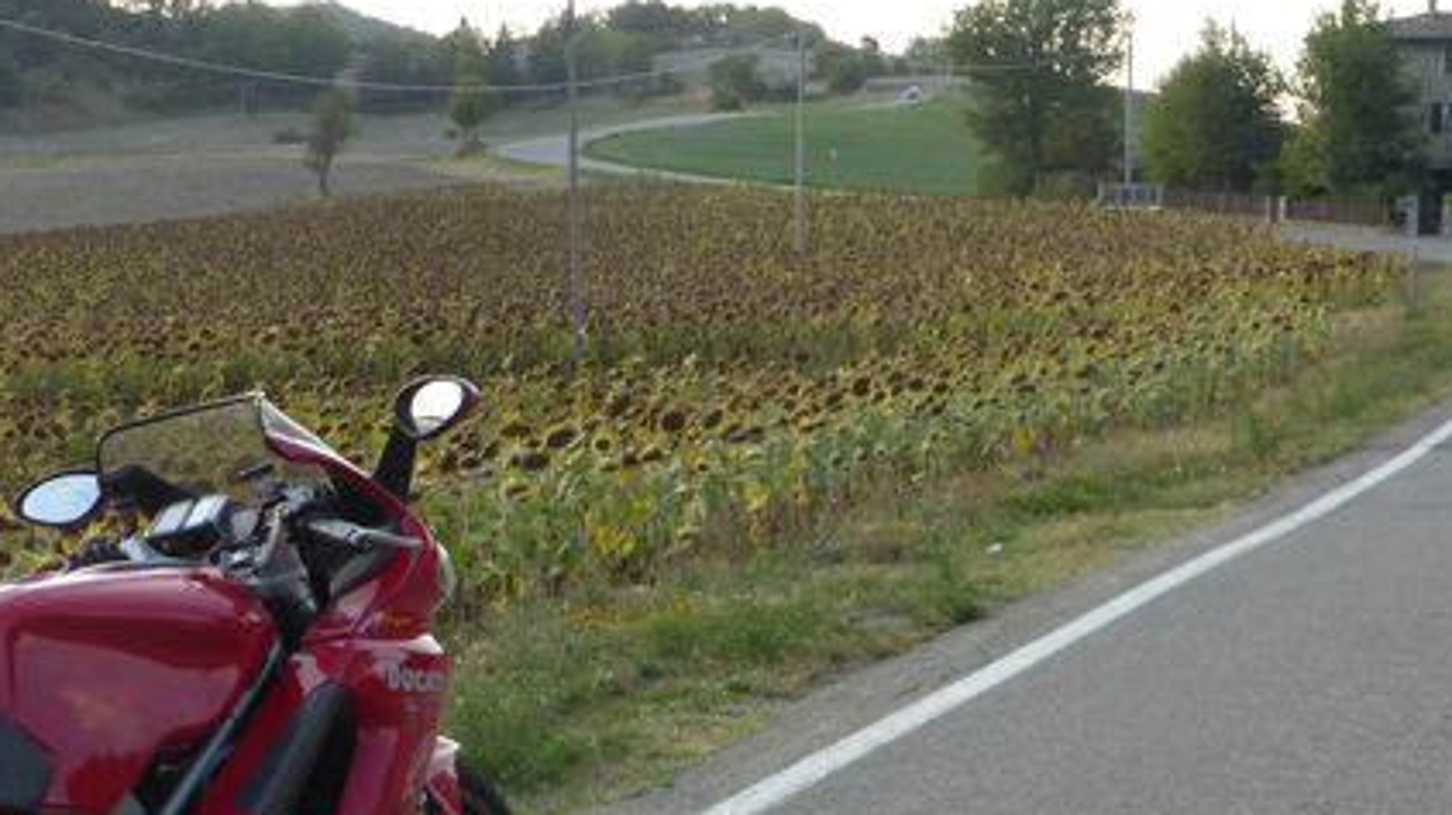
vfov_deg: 18.8
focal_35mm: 64
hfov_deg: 32.8
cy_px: 457
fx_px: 2463
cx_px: 840
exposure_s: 1/200
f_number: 4
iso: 100
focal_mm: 5.4
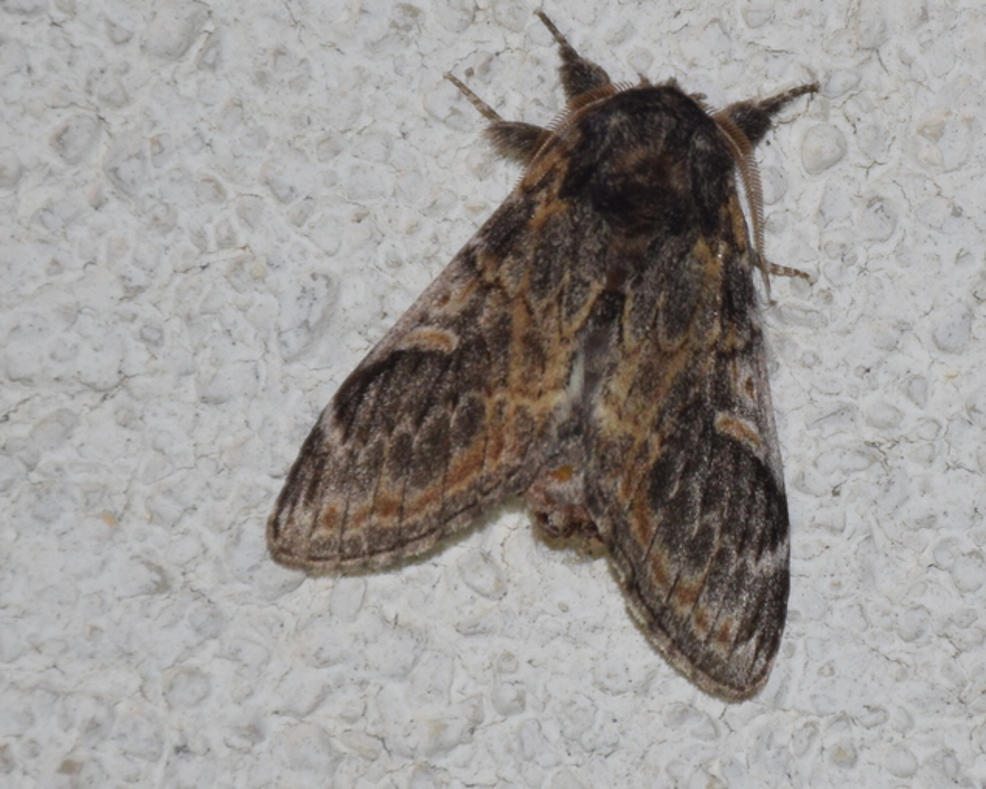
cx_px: 578
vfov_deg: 5.2
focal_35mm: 298
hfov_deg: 6.5
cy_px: 384
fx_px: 8696
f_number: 5.6
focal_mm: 140
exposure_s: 1/60
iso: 320
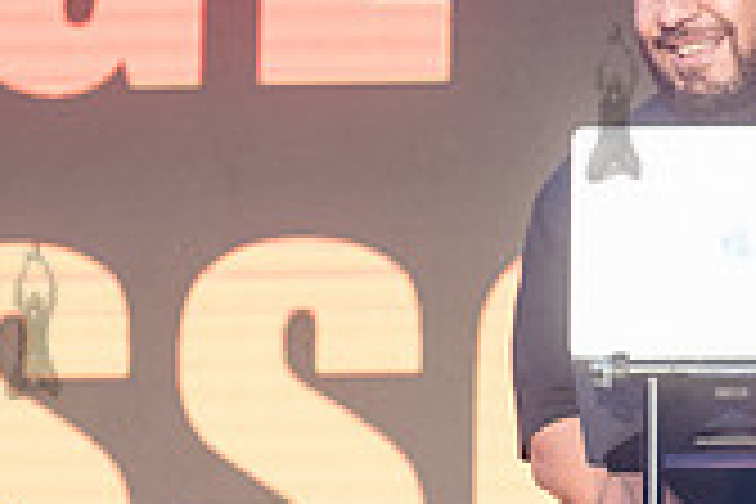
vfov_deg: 5.0
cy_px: 101
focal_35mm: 277
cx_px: 612
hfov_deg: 7.4
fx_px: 5817
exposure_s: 1/640
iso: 4000
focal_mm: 80
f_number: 4
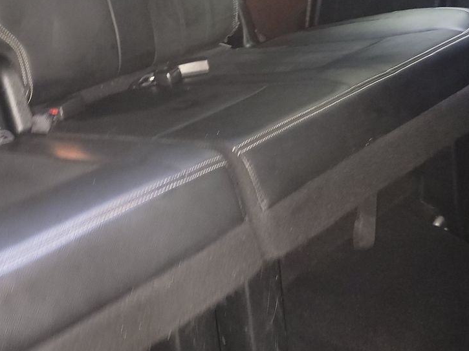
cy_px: 30
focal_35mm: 53
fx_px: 718
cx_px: 102
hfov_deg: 35.2
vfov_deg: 26.5
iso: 864
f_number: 1.8
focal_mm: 6.7
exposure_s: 1/9
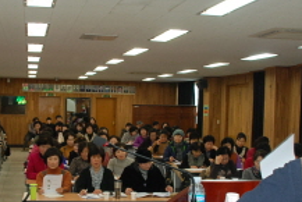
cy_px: 138
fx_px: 579
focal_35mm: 69
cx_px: 117
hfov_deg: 29.1
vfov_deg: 19.7
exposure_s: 1/60
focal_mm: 20
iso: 640
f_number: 4.5
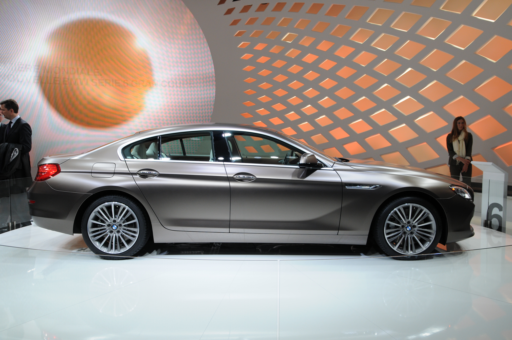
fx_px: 469
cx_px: 256
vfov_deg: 39.9
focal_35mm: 33
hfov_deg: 57.3
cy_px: 170
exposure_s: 1/250
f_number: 8
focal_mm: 22
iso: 400
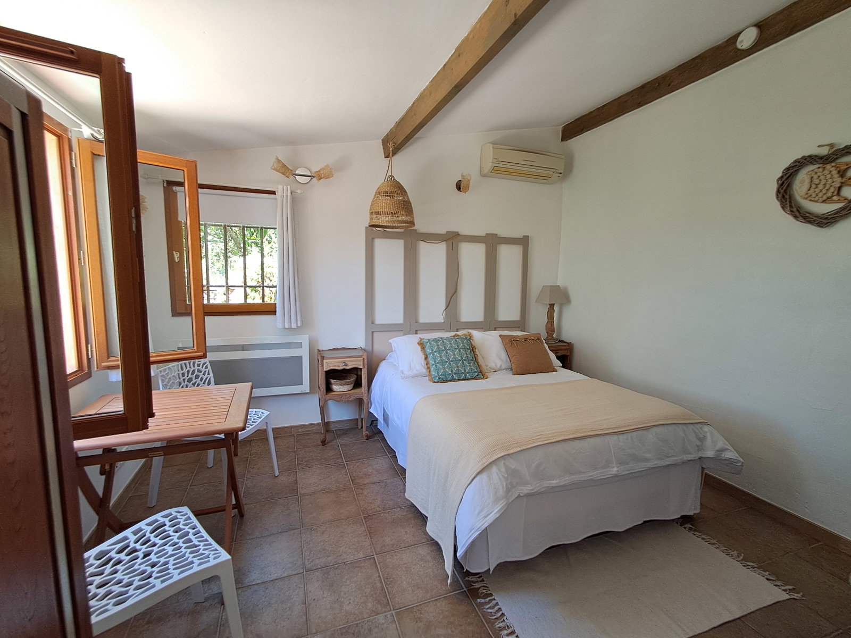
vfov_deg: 78.1
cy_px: 319
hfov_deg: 94.5
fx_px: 393
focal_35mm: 16
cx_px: 426
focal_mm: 1.64
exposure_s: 1/40
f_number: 2.2
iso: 40
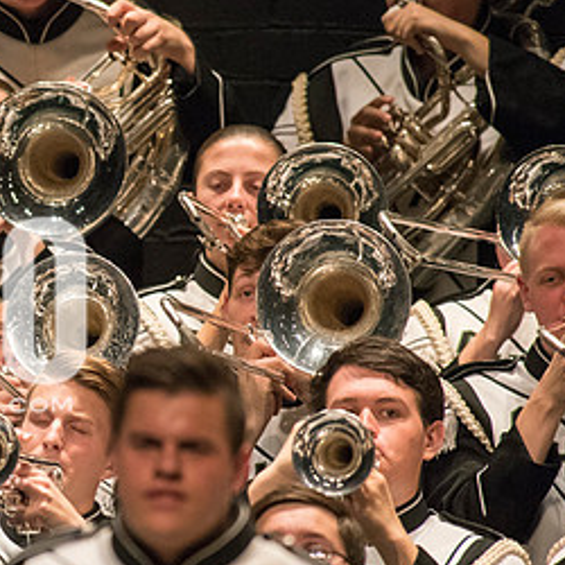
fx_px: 21809
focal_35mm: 1181
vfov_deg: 1.5
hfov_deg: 1.5
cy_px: 324
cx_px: -84
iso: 4000
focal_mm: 600
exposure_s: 1/320
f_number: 5.6
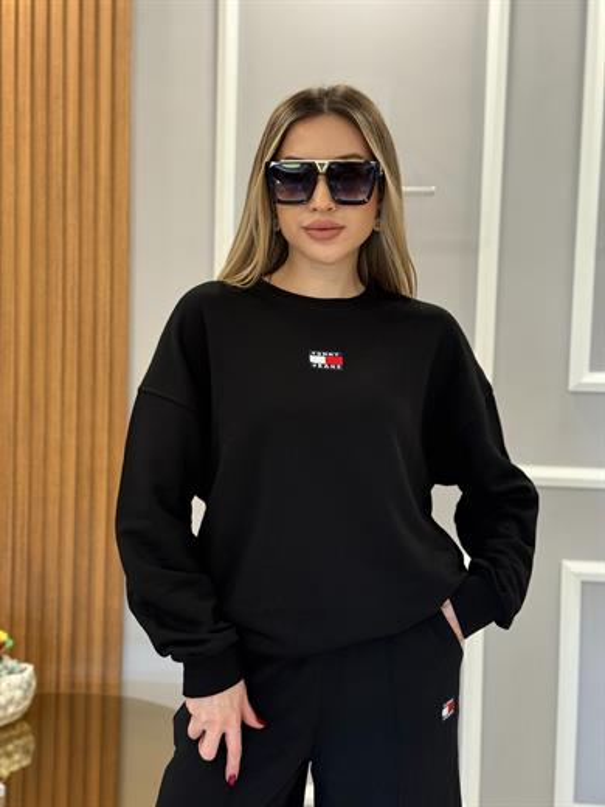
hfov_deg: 30.3
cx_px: 302
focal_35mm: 48
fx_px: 1119
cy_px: 404
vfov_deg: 39.7
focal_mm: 6.76
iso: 100
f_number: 1.78
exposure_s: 1/60
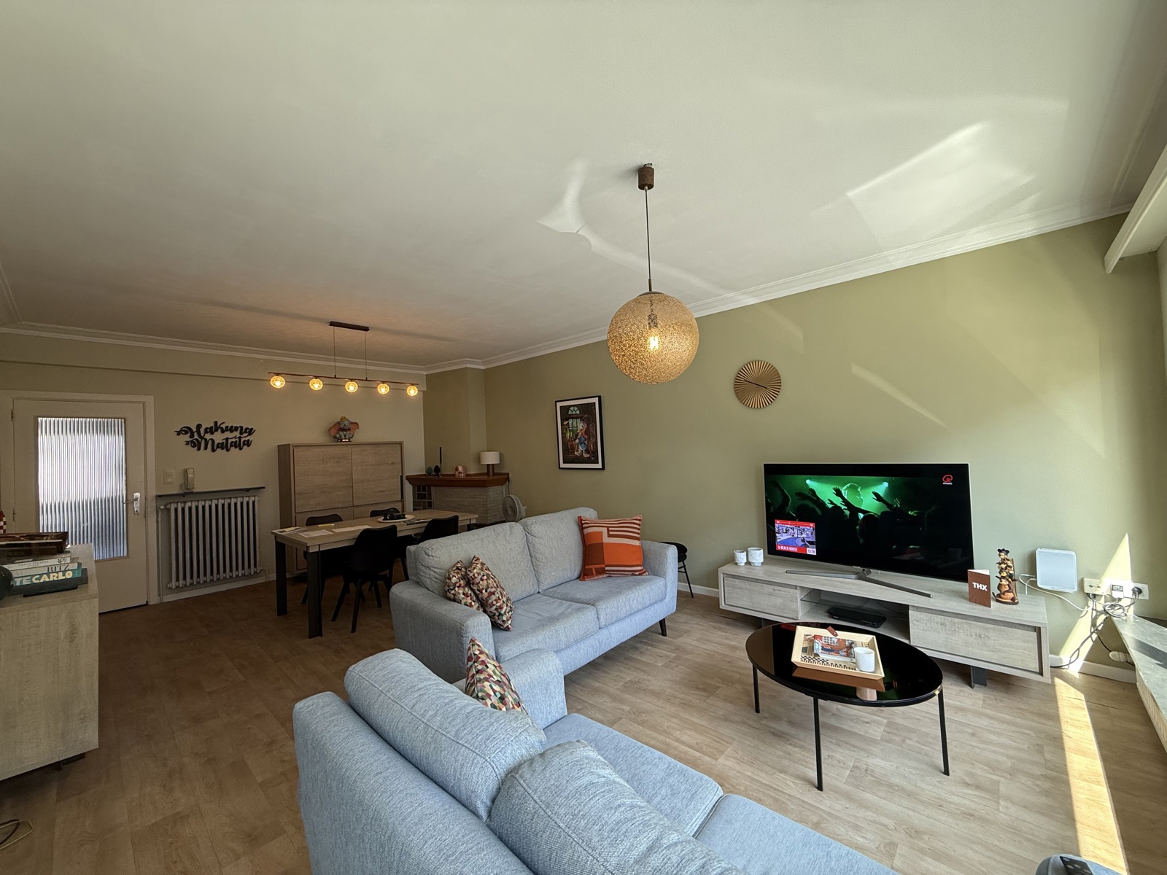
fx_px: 472
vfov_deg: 85.7
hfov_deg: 102.1
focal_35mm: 14
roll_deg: +2.1
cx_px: 584
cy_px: 438
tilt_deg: +1.6
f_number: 2.2
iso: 100
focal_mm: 2.22
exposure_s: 1/99
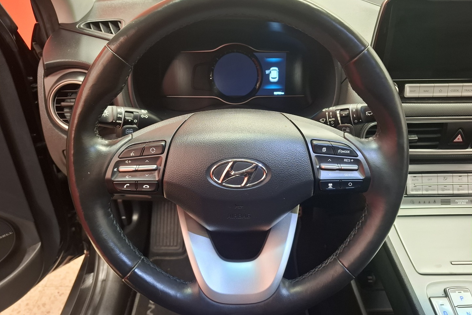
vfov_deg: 53.1
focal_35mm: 24
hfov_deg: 73.7
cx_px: 236
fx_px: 315
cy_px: 142
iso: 400
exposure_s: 1/33
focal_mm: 5.54
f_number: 1.8
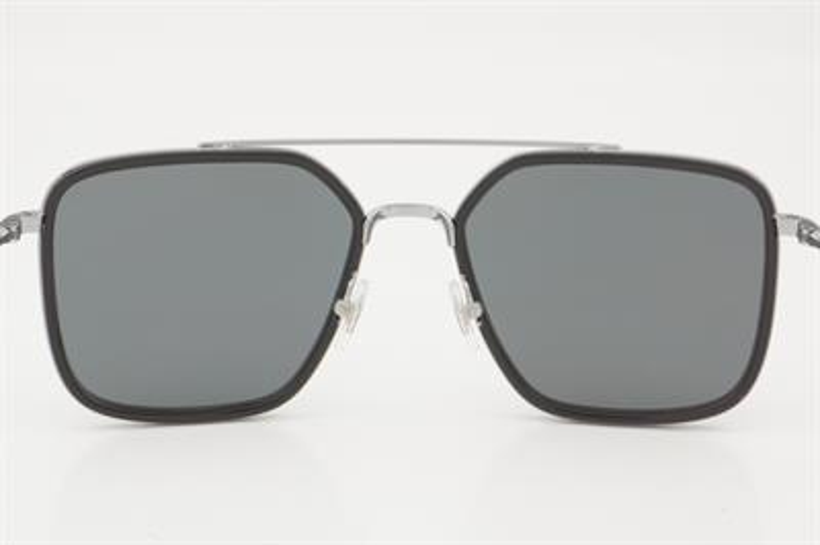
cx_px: 410
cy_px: 272
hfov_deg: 27.0
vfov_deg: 18.2
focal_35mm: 75
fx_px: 1707
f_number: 32
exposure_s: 1/2
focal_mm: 50
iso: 100
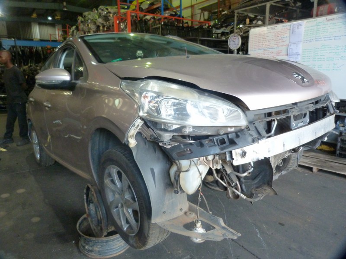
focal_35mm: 25
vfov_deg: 54.9
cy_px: 130
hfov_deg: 69.4
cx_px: 173
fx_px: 250
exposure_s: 1/40
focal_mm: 4.5
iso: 400
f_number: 2.8
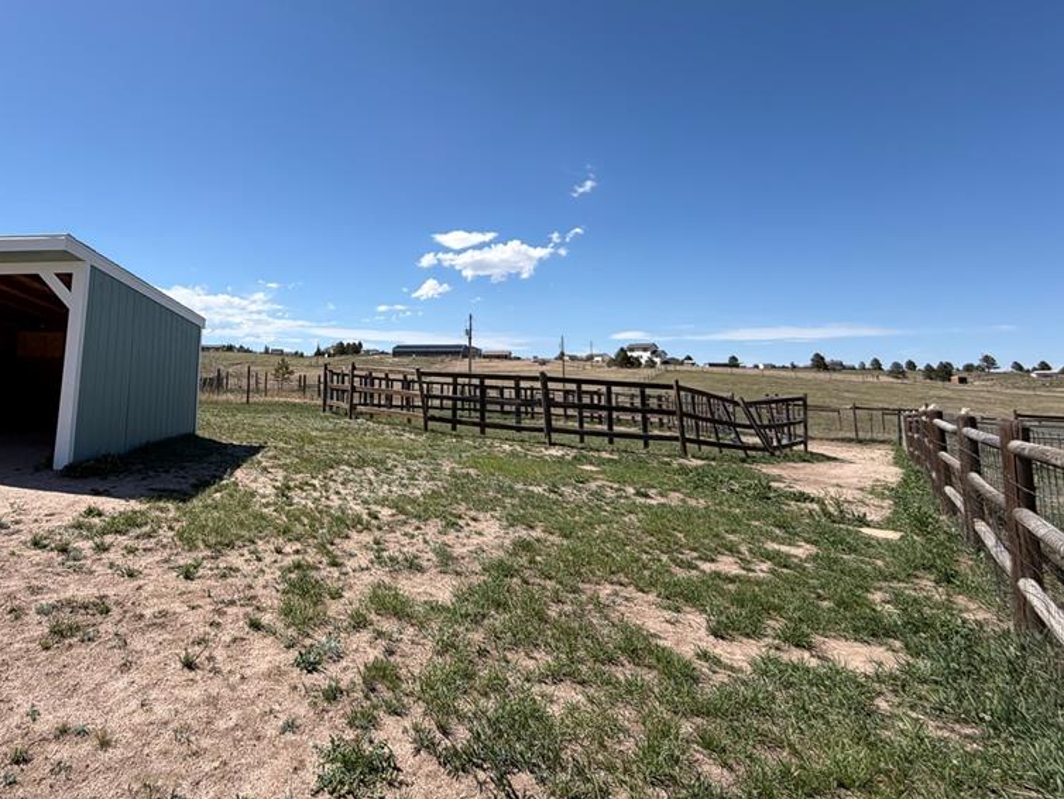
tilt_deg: +8.4
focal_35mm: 19
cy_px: 293
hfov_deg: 81.8
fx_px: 584
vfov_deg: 67.5
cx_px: 356
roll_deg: -0.6
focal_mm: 2.22
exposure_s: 1/955
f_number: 2.2
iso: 20
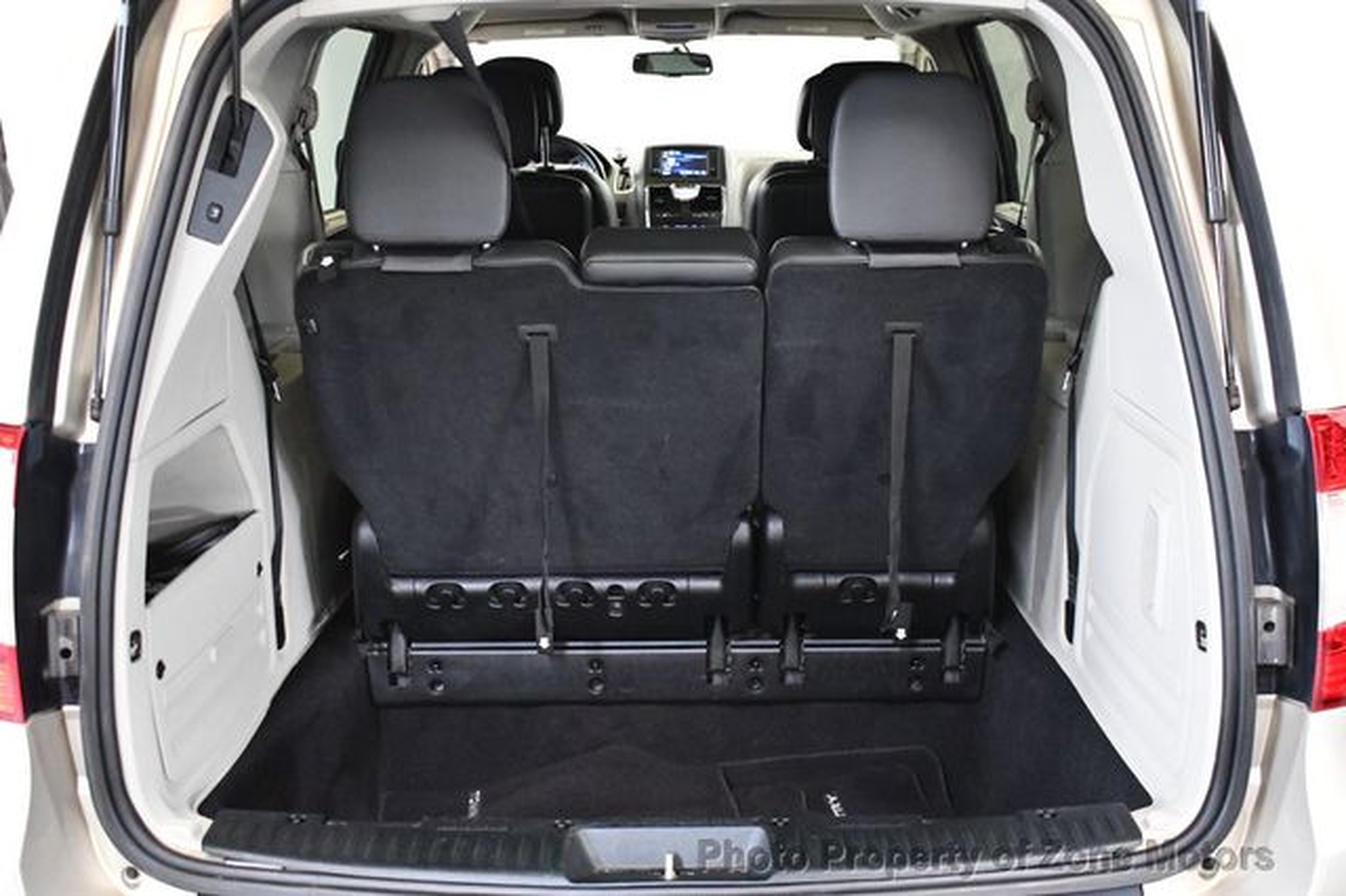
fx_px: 1383
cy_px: 448
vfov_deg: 35.9
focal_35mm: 37
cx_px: 673
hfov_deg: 51.9
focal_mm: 25
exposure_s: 1/60
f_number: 4
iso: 5600
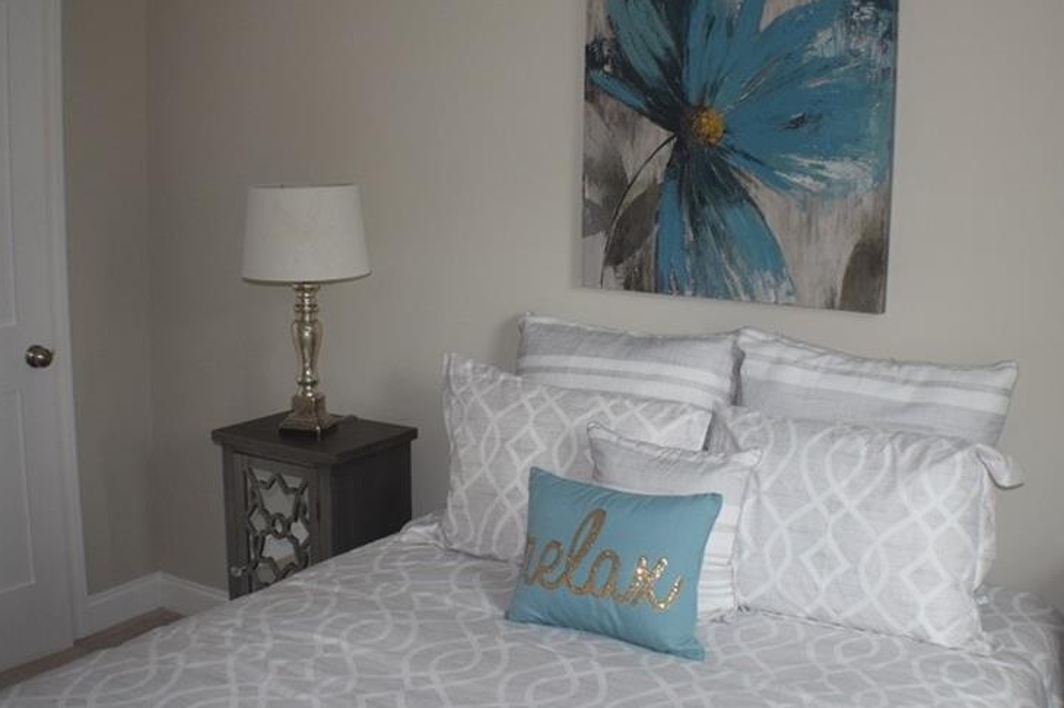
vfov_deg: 25.6
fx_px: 1557
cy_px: 308
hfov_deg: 37.6
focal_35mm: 53
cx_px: 622
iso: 800
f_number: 4.5
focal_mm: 25
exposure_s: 1/80
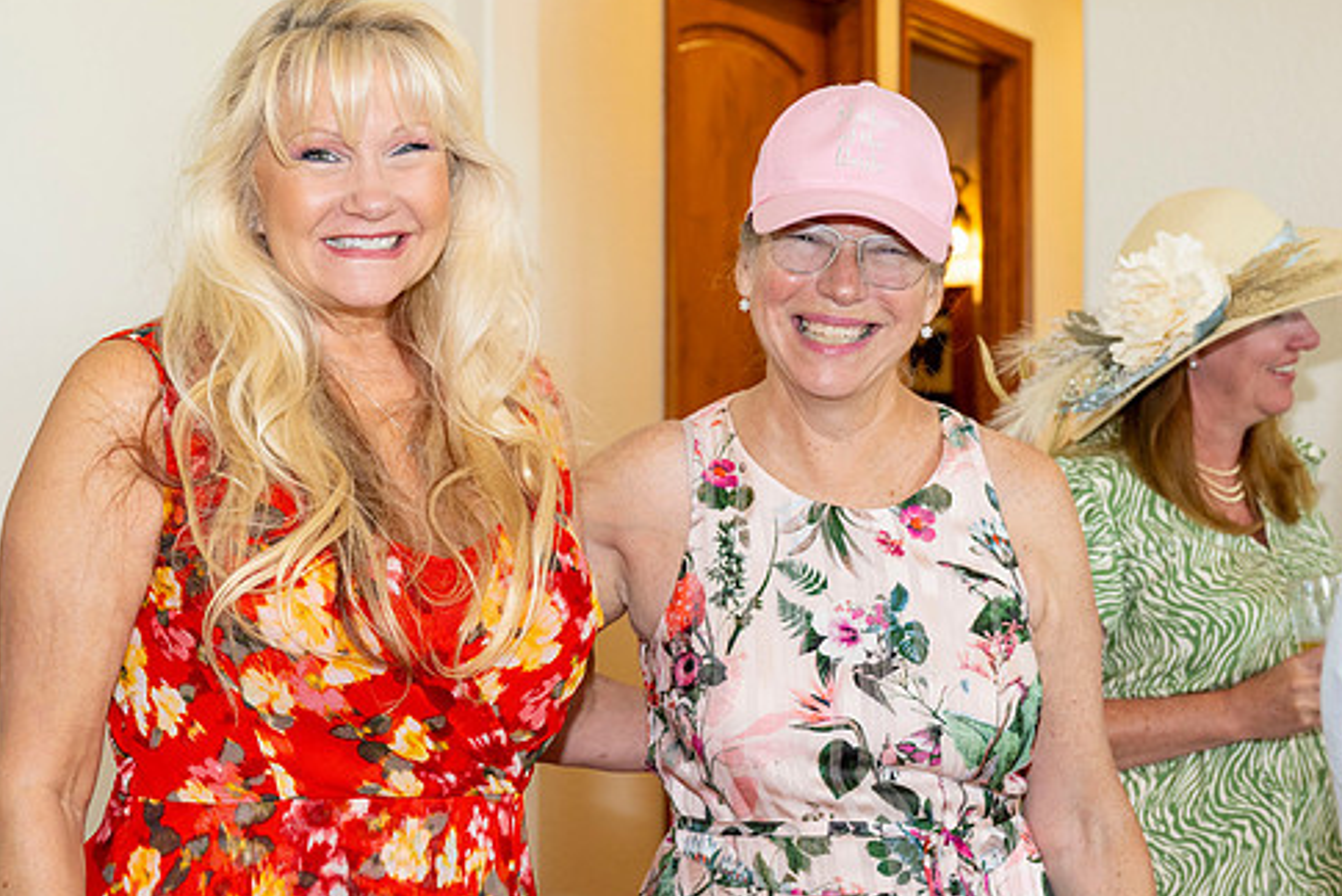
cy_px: 405
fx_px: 2275
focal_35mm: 61
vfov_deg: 22.3
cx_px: 573
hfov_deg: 32.8
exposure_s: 1/80
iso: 800
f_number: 5.6
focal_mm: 51
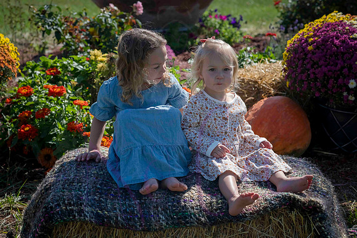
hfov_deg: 23.9
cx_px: 178
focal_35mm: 85
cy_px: 119
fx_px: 843
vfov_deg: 16.1
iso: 400
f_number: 6.3
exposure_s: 1/1250
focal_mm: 85
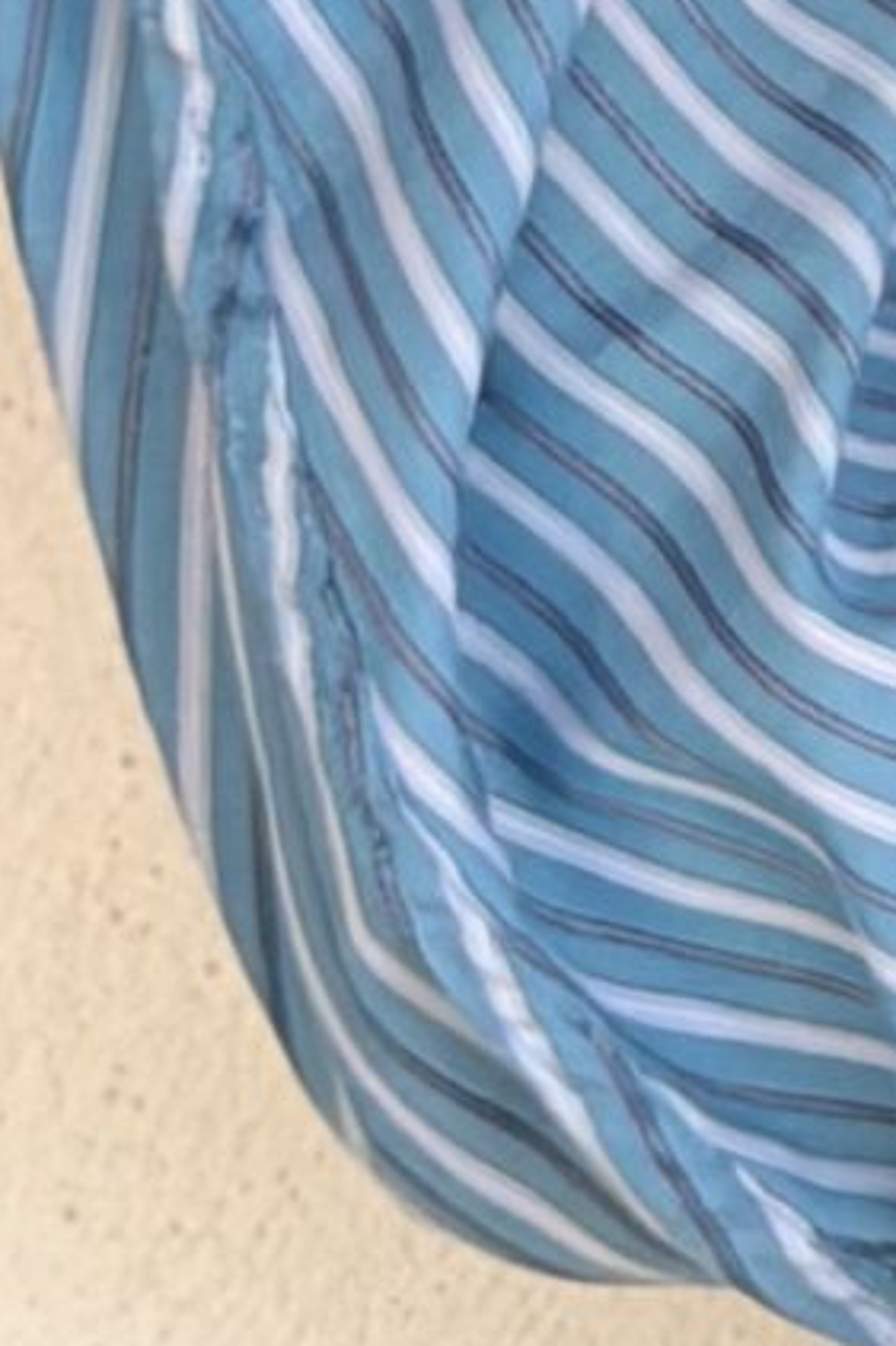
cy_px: -150
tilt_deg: -7.4
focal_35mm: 303
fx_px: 11320
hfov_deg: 4.4
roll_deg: -1.5
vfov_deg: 6.8
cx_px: 2701
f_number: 1.78
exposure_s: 1/675
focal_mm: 6.76
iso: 64
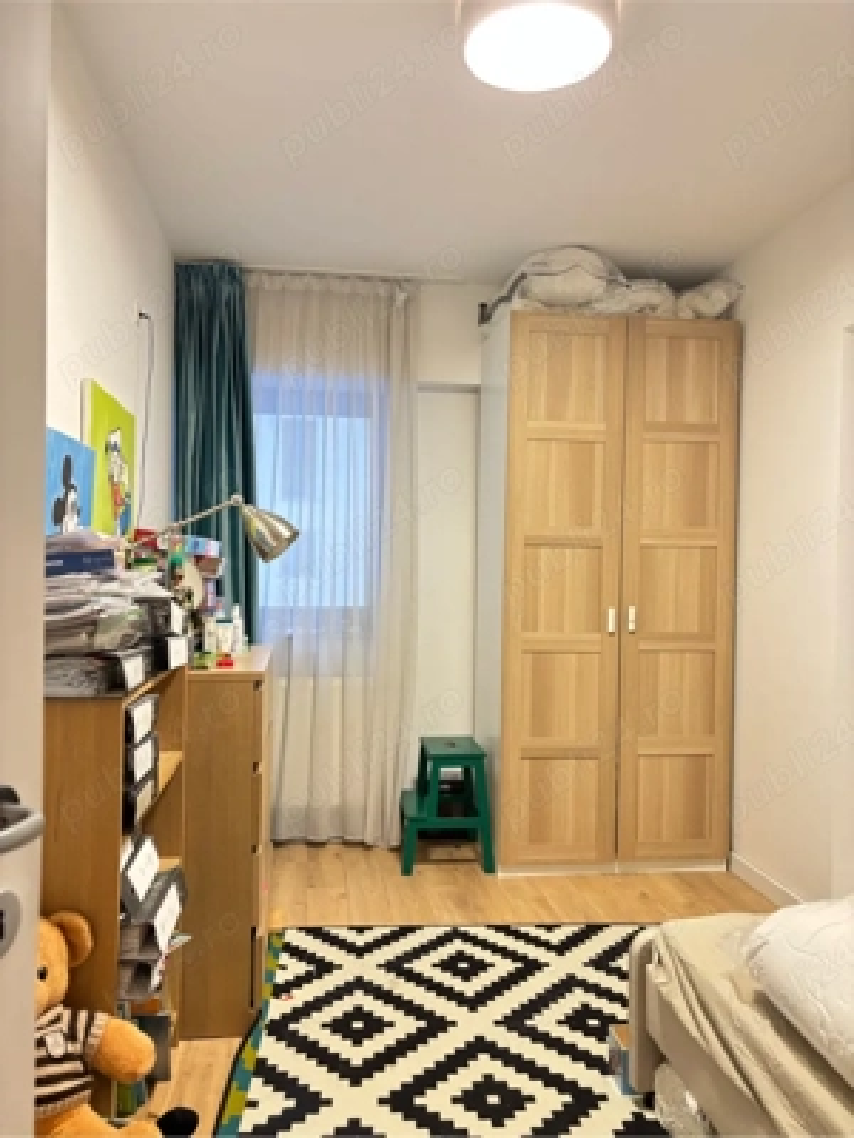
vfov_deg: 67.3
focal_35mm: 26
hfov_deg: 53.1
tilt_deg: -1.2
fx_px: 855
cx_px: 427
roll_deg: -2.0
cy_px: 569
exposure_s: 1/50
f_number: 1.6
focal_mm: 5.96
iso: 320
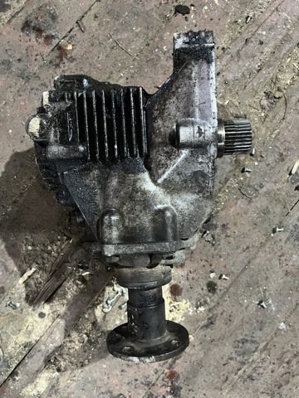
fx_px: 299
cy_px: 199
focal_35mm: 26
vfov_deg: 67.3
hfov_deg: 53.1
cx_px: 150
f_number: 1.6
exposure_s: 1/25
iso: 640
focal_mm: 5.1
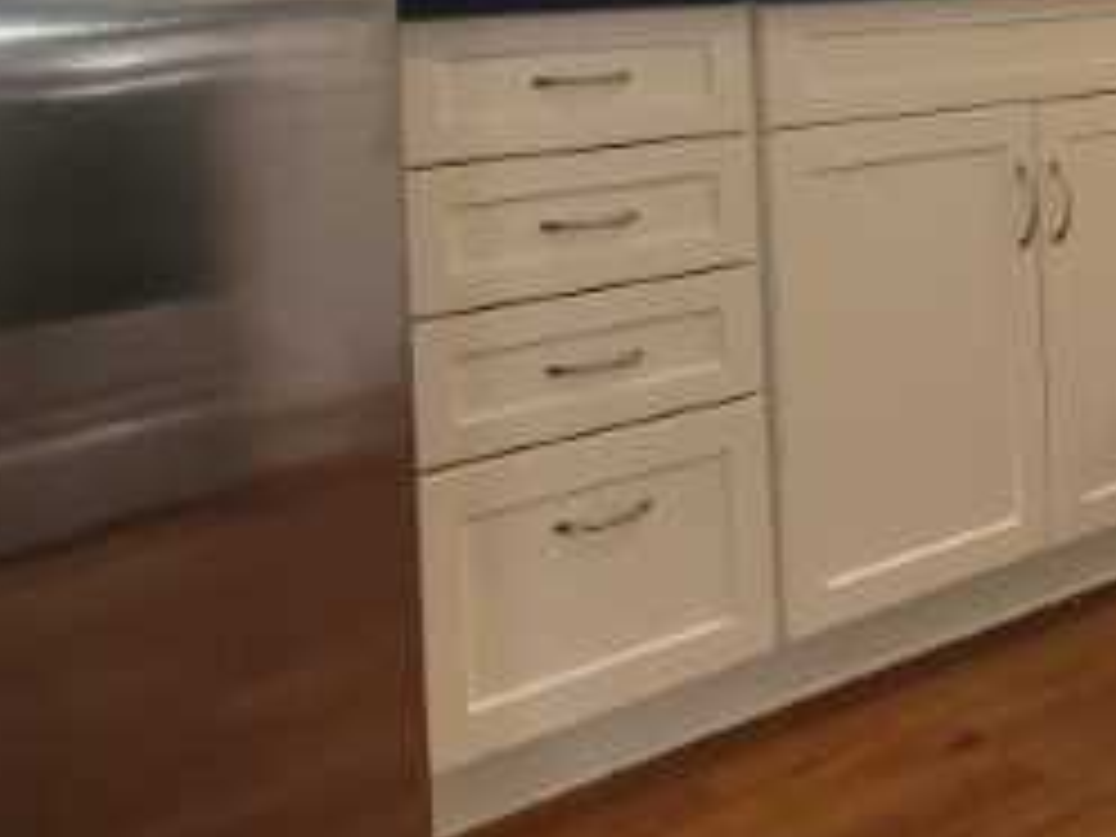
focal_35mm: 42
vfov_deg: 31.8
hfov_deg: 42.7
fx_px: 1354
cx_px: 900
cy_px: 4
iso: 50
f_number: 2.2
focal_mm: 1.74
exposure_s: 1/60
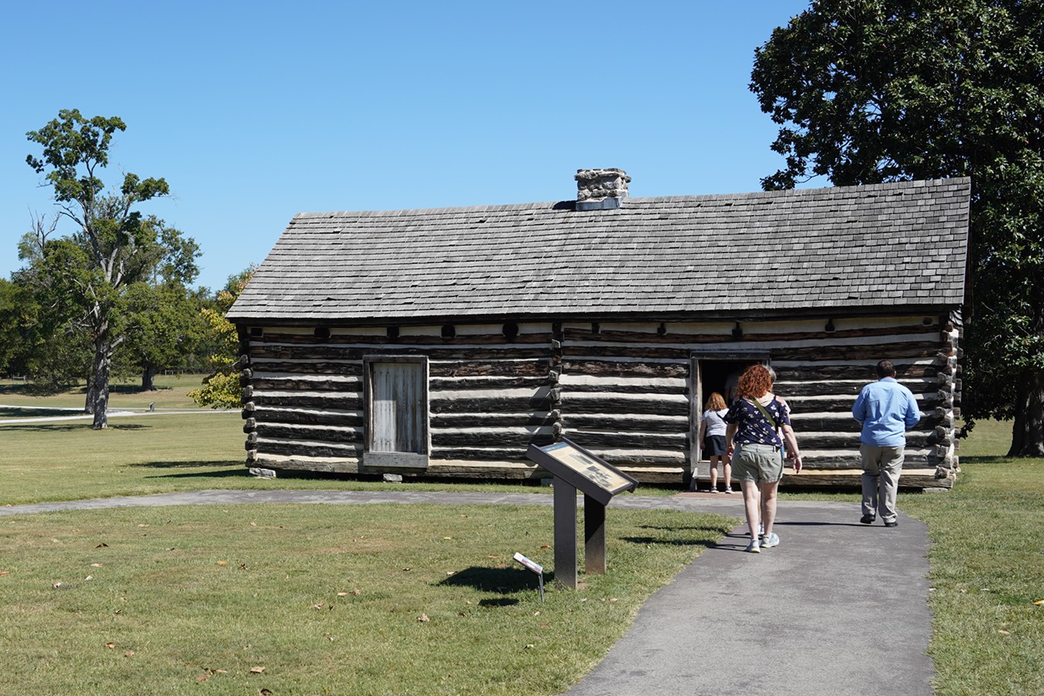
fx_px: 1247
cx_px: 340
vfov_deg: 31.2
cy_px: 396
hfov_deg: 44.7
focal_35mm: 43
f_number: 7.1
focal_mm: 29
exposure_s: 1/100
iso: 100
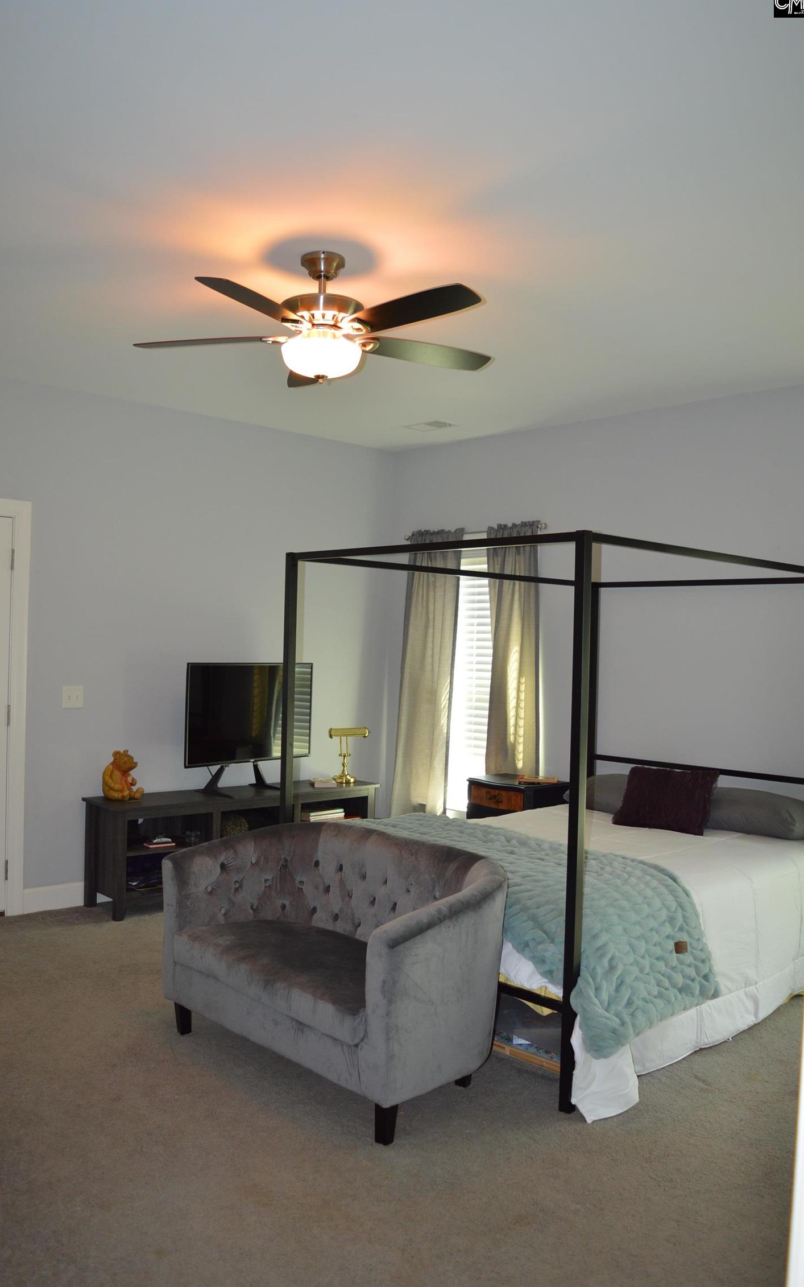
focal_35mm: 28
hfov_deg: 44.5
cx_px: 393
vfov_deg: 66.5
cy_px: 644
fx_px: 982
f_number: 3.8
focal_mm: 18
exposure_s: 1/60
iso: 400
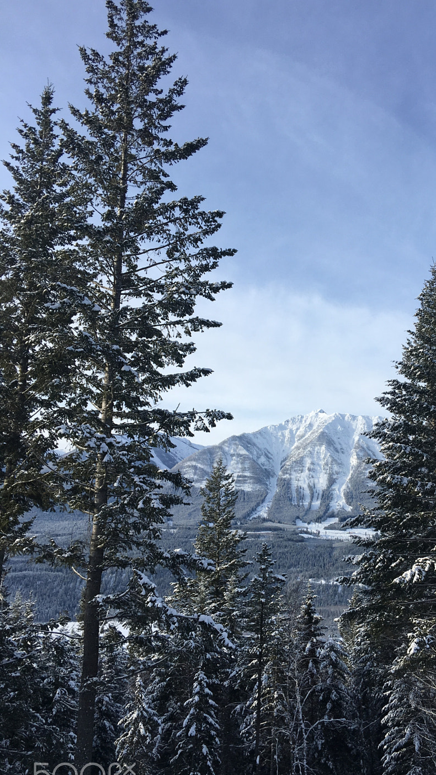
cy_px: 406
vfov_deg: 55.3
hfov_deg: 32.2
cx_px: 330
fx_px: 740
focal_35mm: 36
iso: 25
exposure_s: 1/986
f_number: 2.2
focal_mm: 4.15
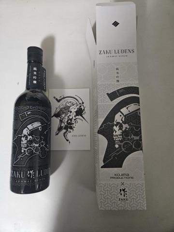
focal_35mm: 23
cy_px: 116
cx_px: 87
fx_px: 154
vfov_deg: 73.9
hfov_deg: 58.9
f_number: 1.8
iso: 500
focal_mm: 5.4
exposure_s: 1/30
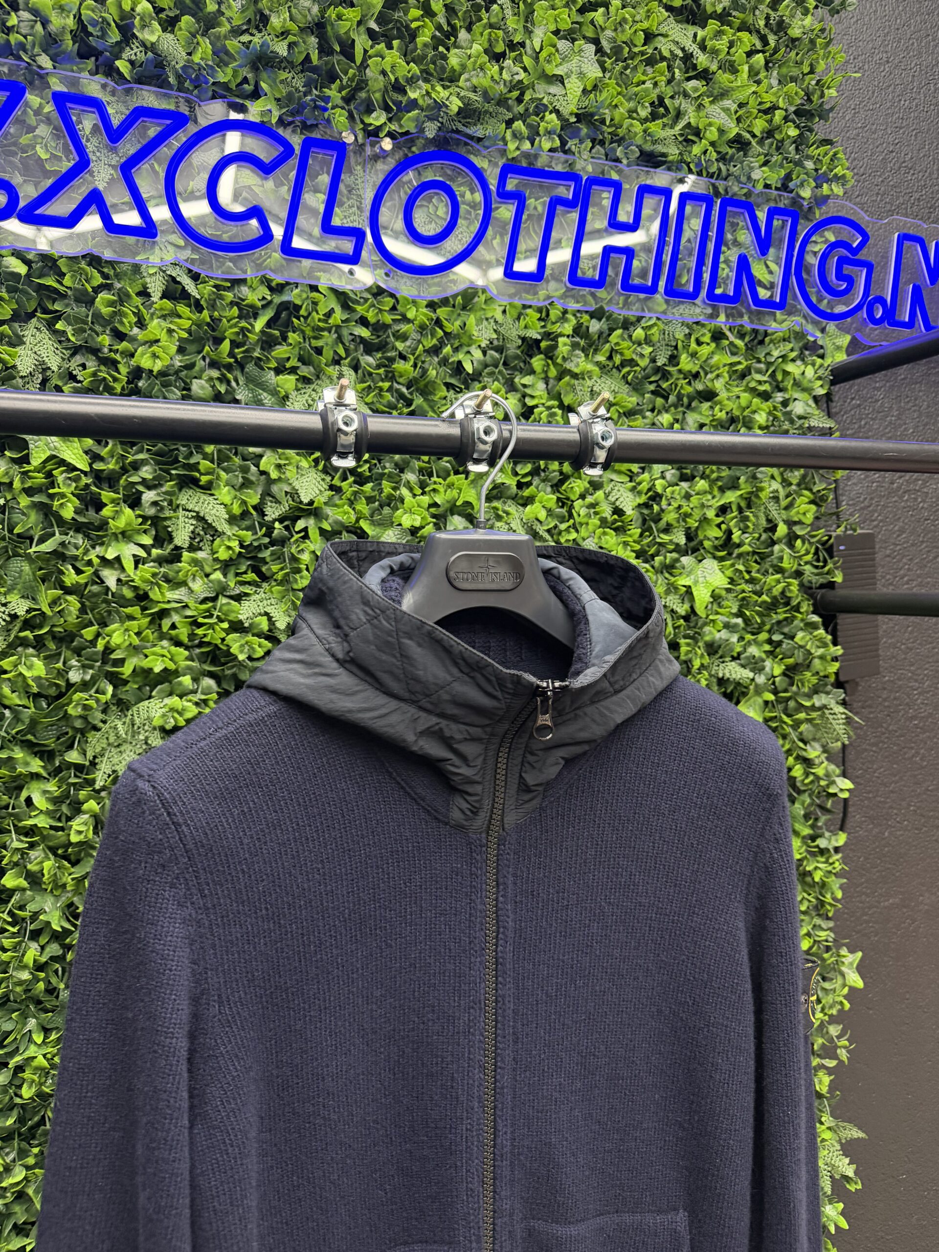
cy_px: 626
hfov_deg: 56.8
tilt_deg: -2.1
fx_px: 868
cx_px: 470
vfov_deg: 71.6
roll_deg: -0.7
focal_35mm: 24
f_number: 1.78
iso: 320
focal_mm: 6.76
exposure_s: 1/51
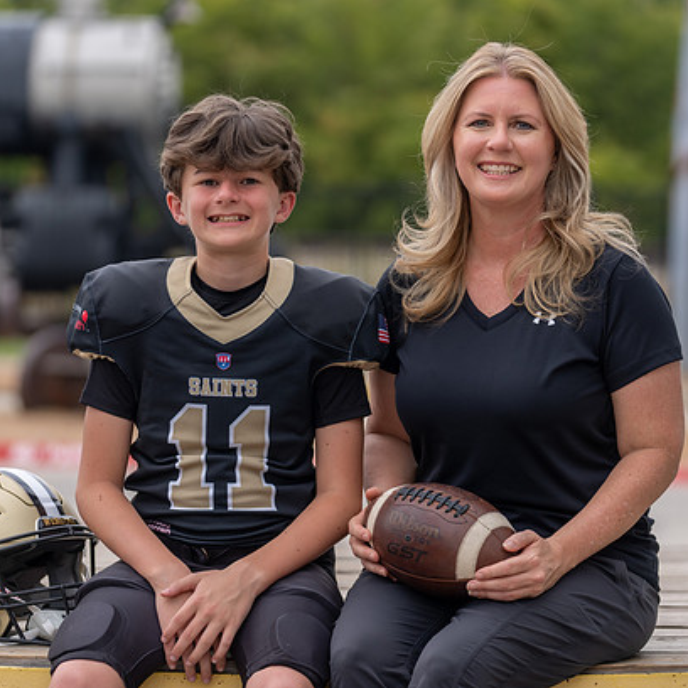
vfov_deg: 11.8
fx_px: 3328
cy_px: 340
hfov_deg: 11.8
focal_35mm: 148
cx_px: 356
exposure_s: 1/320
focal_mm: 112
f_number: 2.8
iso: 160
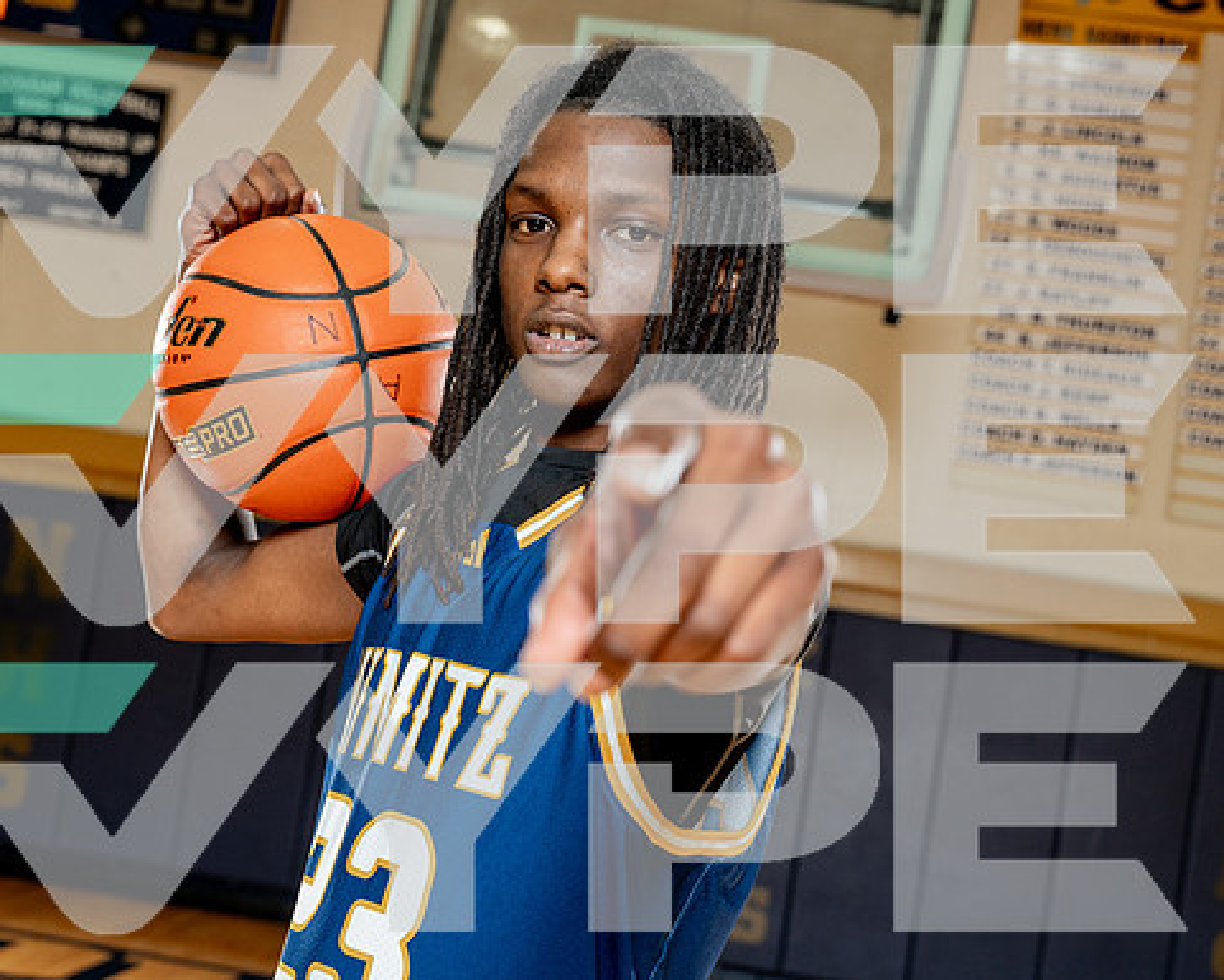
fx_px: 2138
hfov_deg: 31.9
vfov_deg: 25.8
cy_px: 490
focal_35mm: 59
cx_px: 547
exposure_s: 1/250
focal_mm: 50
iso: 640
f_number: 5.6
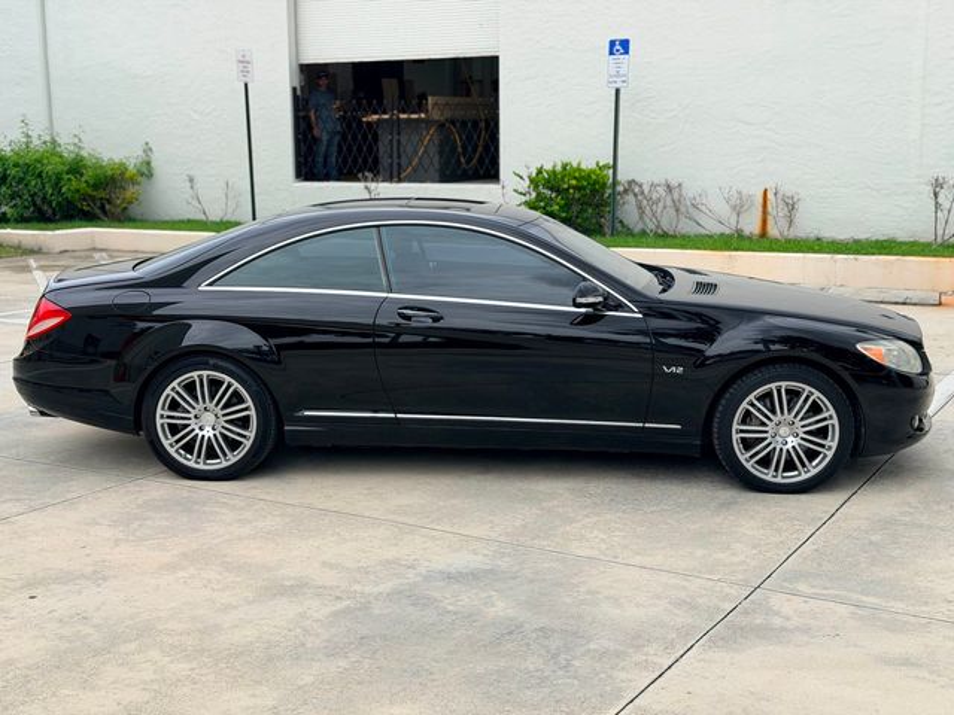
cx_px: 477
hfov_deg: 39.7
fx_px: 1323
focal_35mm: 48
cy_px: 358
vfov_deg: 30.3
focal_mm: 6.76
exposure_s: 1/4329
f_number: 1.78
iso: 80
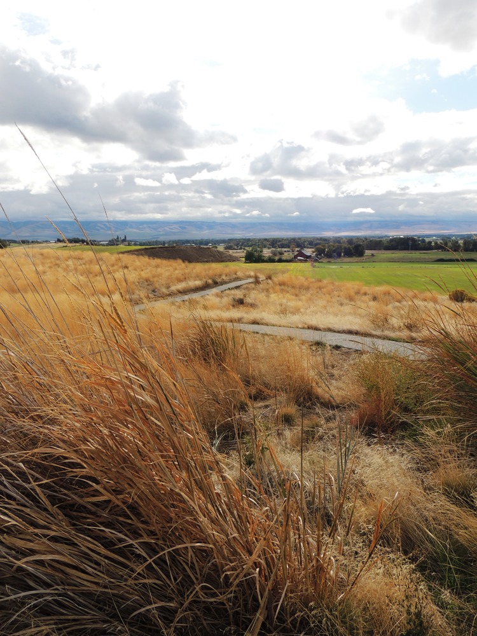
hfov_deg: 42.9
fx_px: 606
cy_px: 318
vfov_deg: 55.4
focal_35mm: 33
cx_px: 238
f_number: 3.6
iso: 100
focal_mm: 5.8
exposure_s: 1/1250
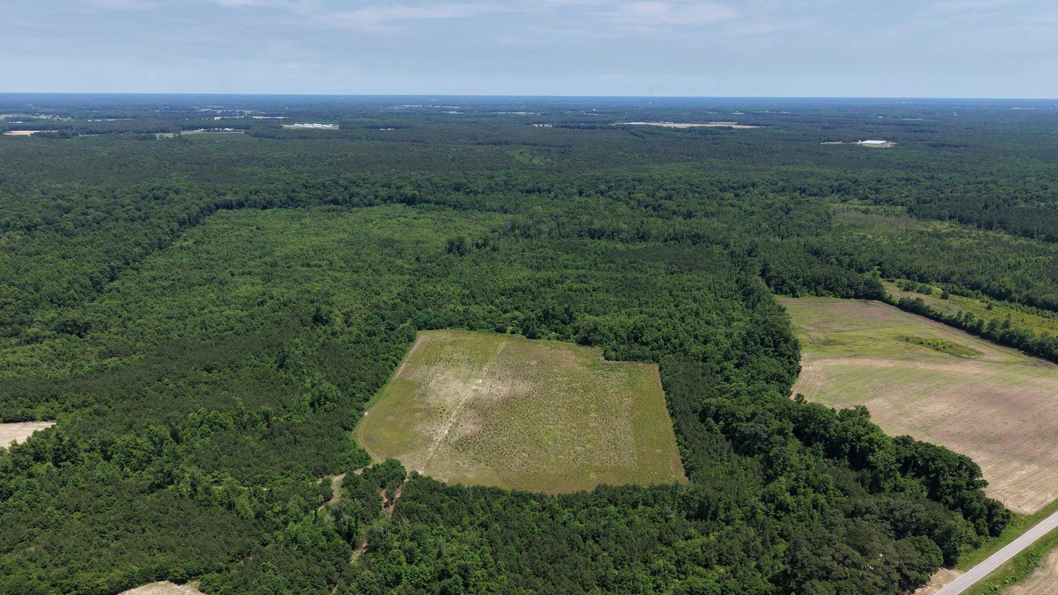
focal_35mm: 27
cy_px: 386
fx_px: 757
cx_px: 514
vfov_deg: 42.4
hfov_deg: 69.8
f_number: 1.8
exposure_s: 1/5000
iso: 200
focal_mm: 8.67
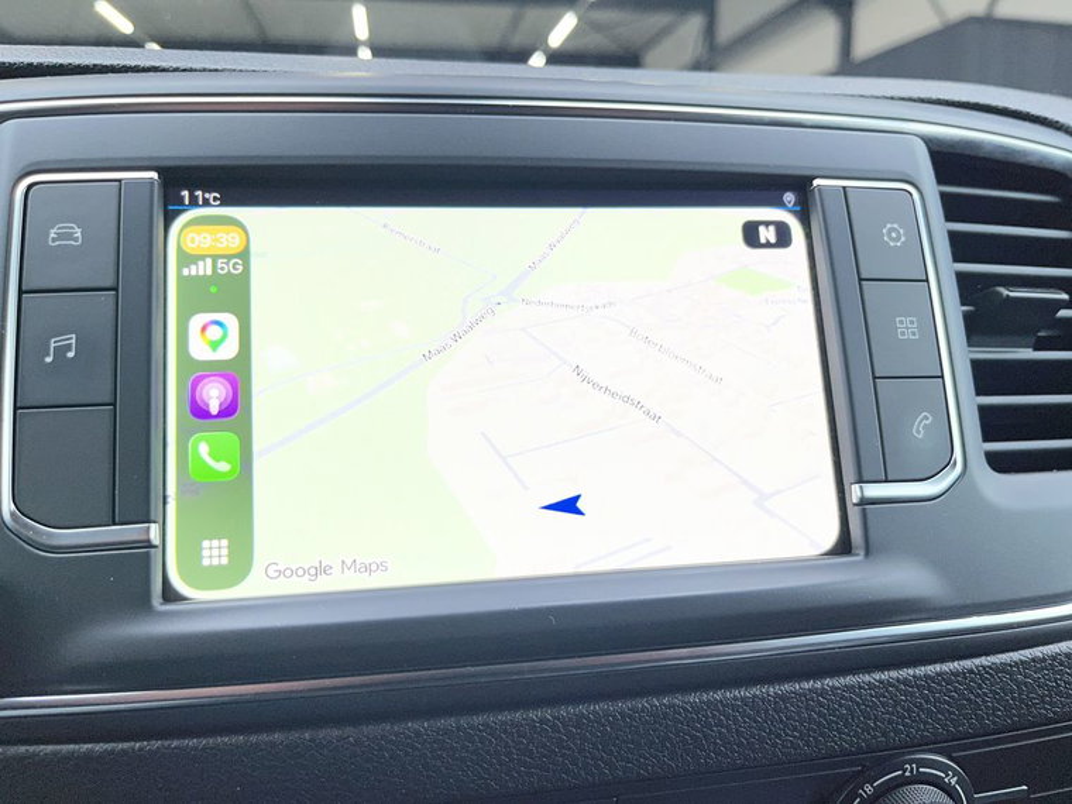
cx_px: 536
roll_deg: +0.3
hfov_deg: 67.3
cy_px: 402
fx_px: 805
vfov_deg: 53.1
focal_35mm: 26
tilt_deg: -9.4
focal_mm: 5.1
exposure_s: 1/163
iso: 40
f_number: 1.6
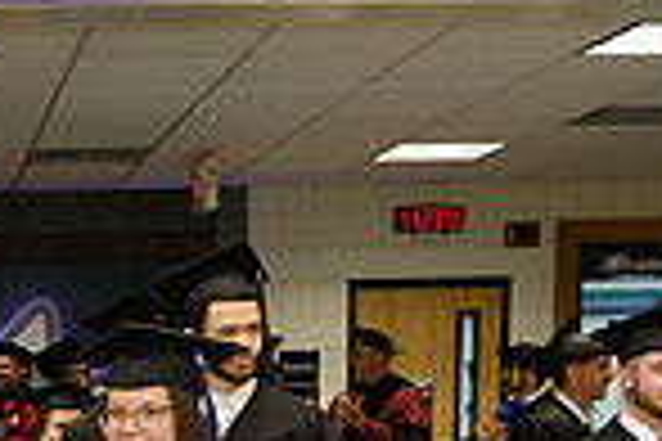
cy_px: 758
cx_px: 14
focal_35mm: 95
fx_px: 1747
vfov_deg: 13.2
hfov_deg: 20.8
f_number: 3.6
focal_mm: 16
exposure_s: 1/100
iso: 1600
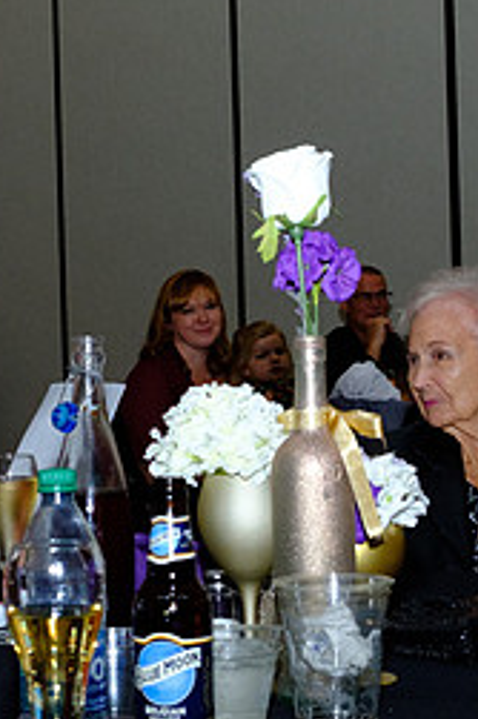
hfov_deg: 15.3
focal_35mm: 88
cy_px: 360
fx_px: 1755
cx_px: 54
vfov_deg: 23.1
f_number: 6.4
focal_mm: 25.4
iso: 1600
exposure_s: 1/160
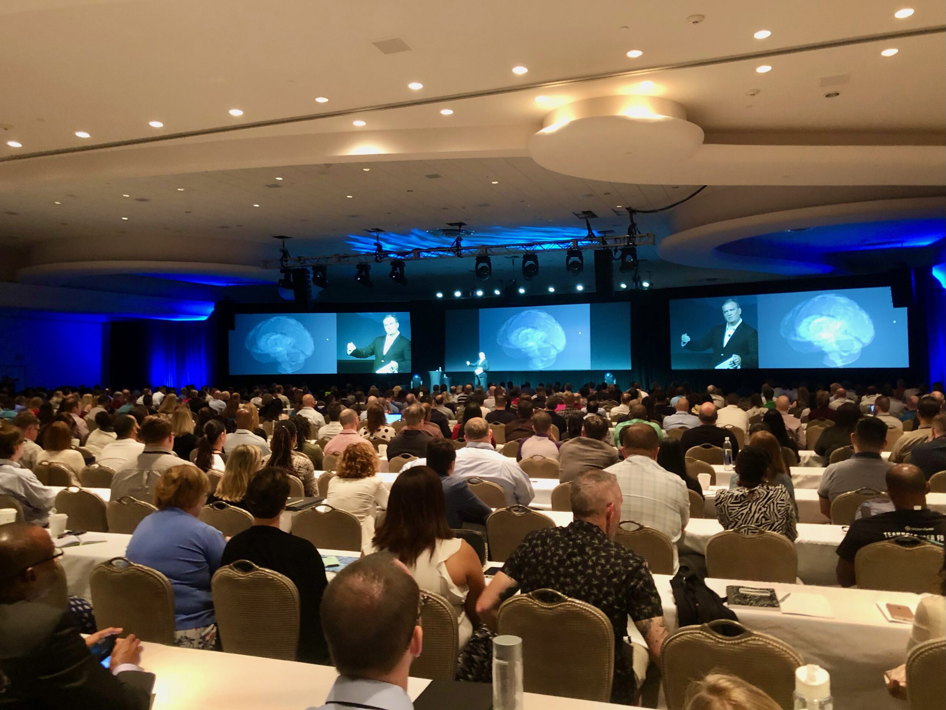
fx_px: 765
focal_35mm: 28
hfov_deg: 63.4
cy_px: 355
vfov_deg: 49.7
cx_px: 473
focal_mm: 4
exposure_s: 1/9
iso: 100
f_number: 1.8
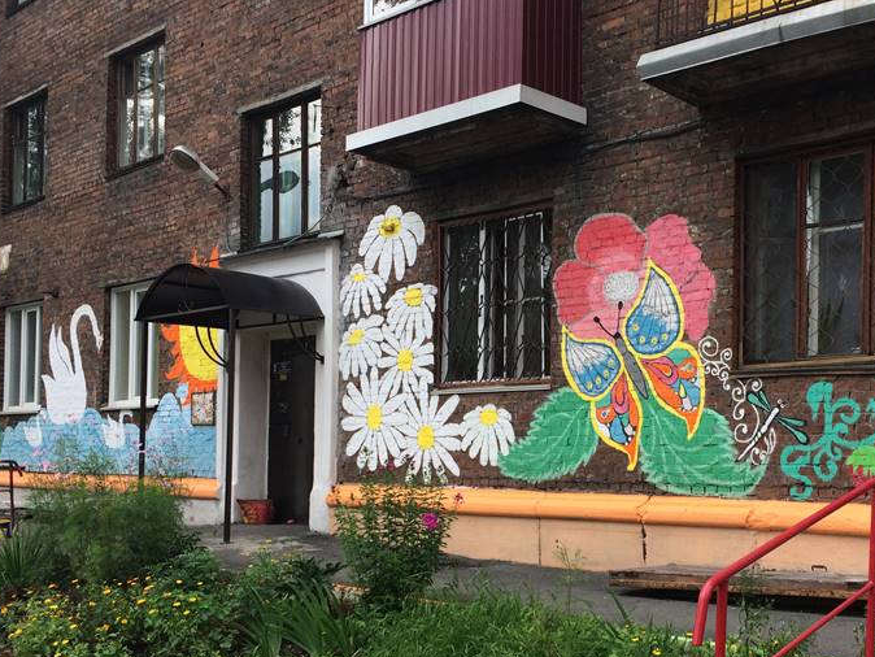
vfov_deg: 33.3
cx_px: 526
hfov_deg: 43.6
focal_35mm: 43
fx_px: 1087
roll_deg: +1.5
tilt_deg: +0.9
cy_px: 443
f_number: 2.2
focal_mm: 4.15
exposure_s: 1/641
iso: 32
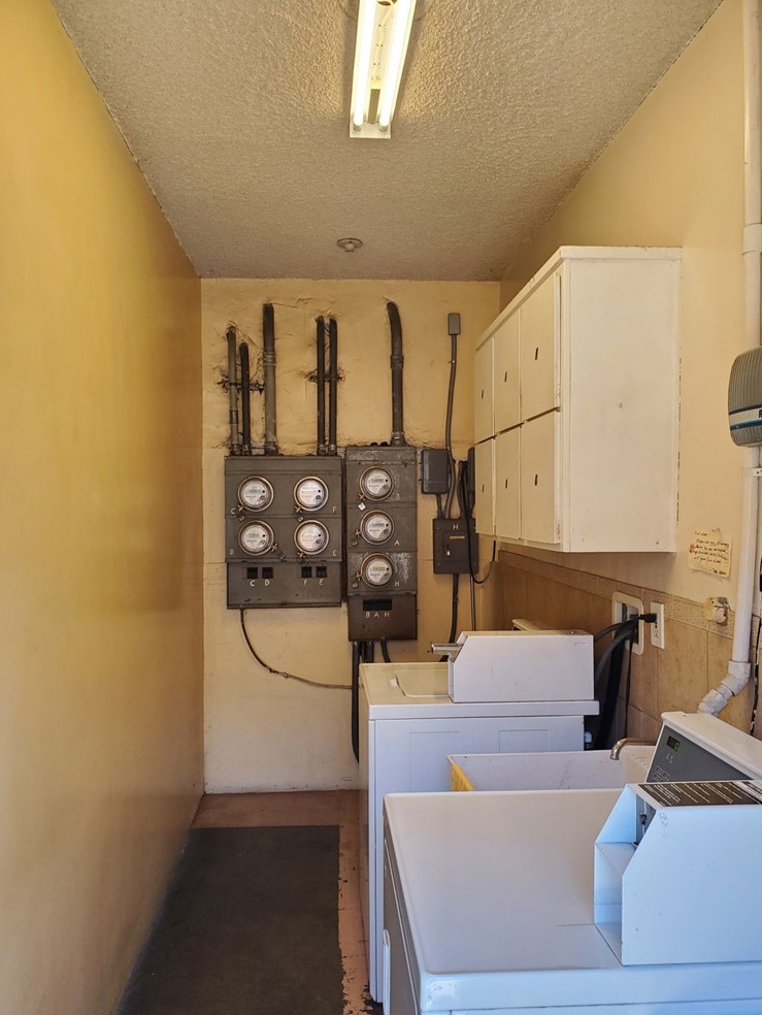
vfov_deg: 65.3
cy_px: 525
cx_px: 381
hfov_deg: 51.4
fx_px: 792
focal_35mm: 27
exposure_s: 1/120
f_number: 2.4
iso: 160
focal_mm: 4.3
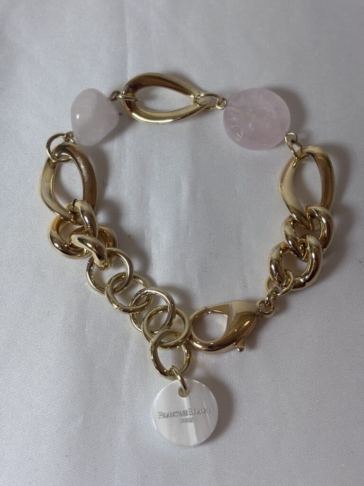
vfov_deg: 36.8
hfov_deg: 28.0
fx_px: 729
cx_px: 182
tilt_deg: -66.8
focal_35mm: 52
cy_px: 243
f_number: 1.6
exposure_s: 1/154
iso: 25
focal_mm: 5.96
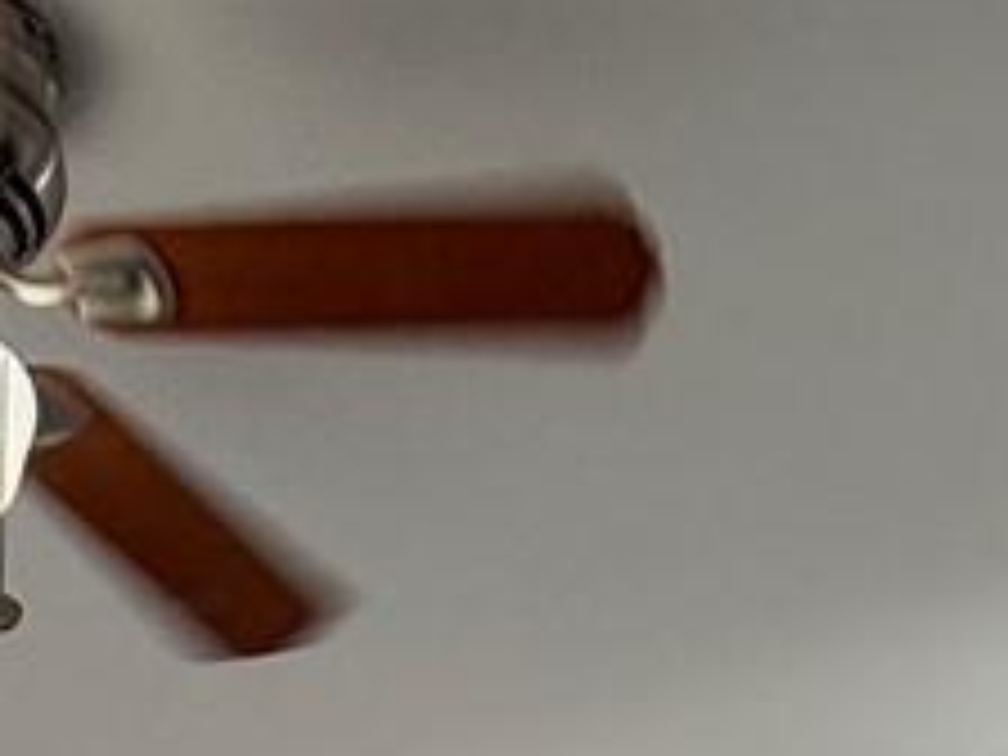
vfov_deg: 11.7
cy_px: 1890
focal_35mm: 100
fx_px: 2912
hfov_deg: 19.6
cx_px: 468
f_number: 2.2
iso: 64
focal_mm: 2.22
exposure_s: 1/120
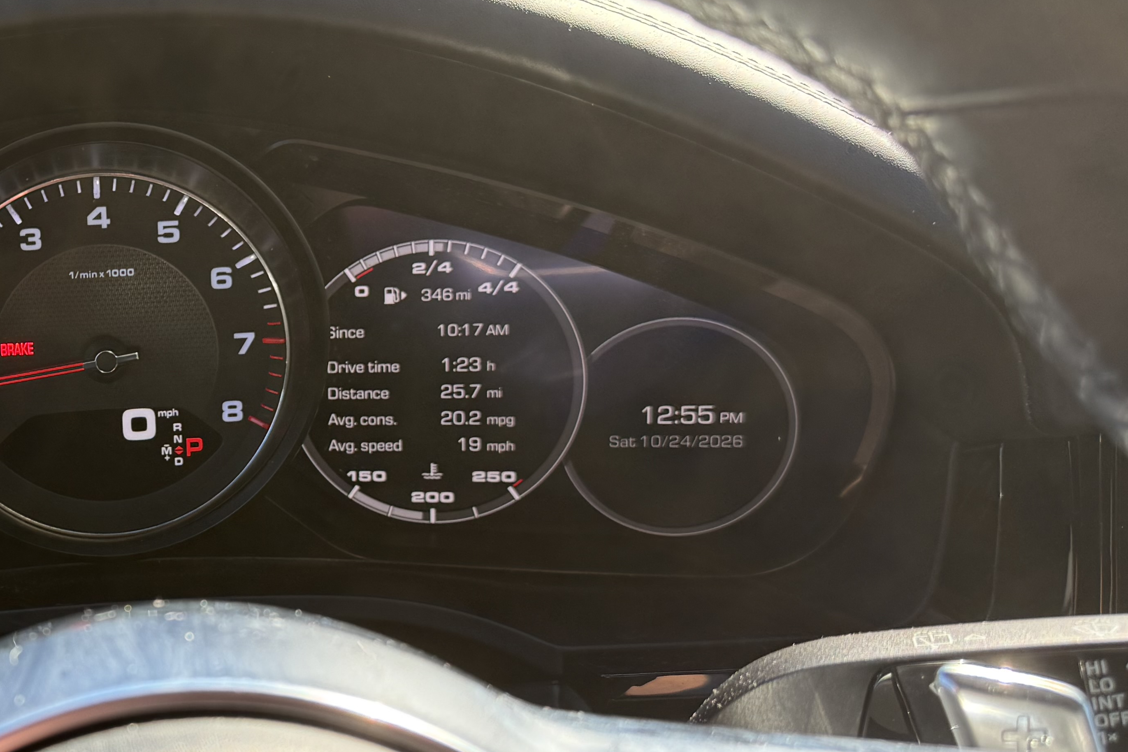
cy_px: 441
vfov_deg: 26.0
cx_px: 68
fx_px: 1629
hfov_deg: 35.4
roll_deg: +1.8
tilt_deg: -25.8
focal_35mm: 52
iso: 100
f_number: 1.78
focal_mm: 6.76
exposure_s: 1/453
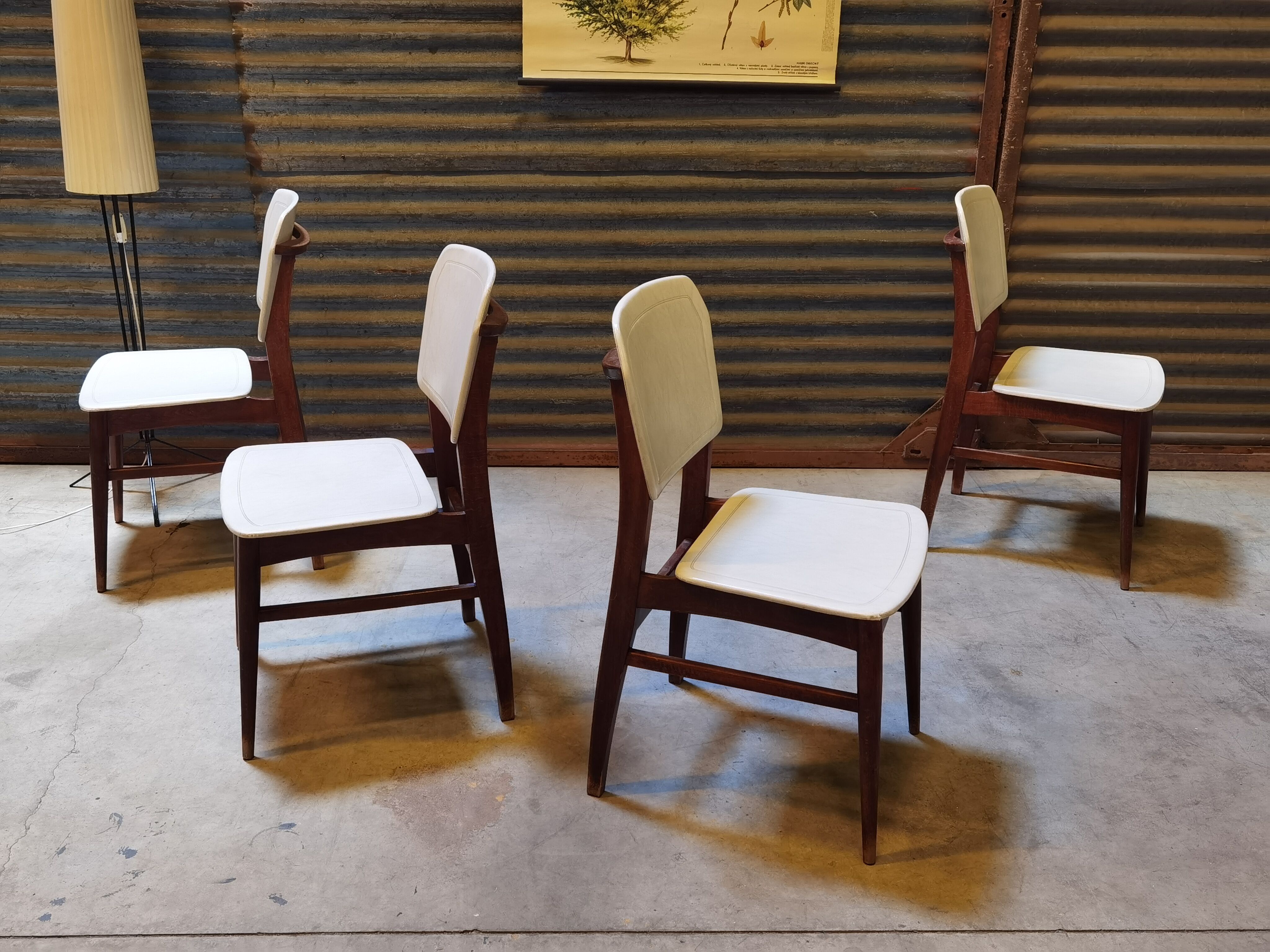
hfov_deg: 54.0
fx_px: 1247
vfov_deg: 41.8
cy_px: 476
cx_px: 635
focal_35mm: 34
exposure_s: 1/50
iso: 320
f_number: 1.9
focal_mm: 6.71
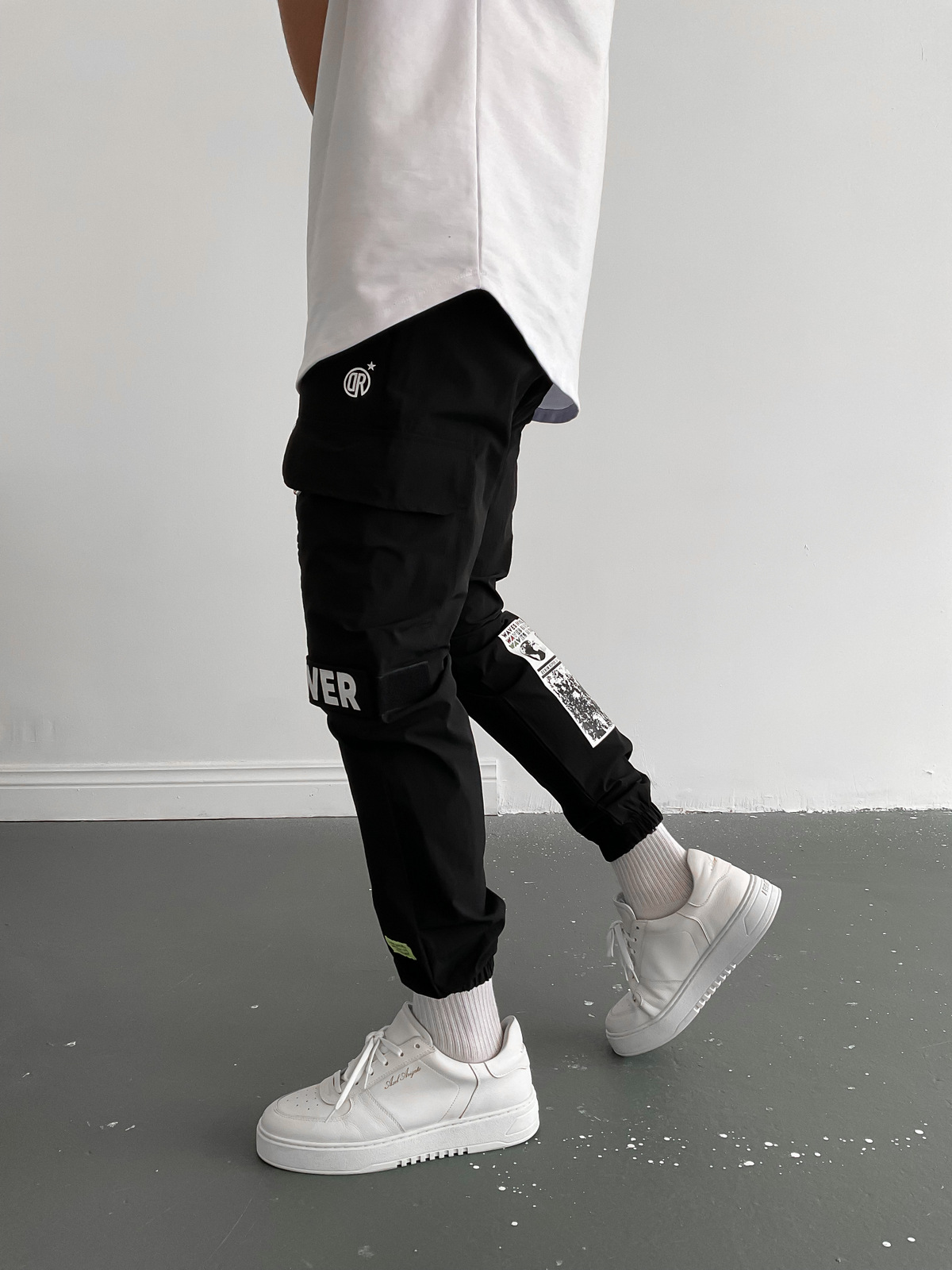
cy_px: 635
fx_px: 1063
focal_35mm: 29
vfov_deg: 61.7
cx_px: 476
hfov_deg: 48.2
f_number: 1.8
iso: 64
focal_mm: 3
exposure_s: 1/120
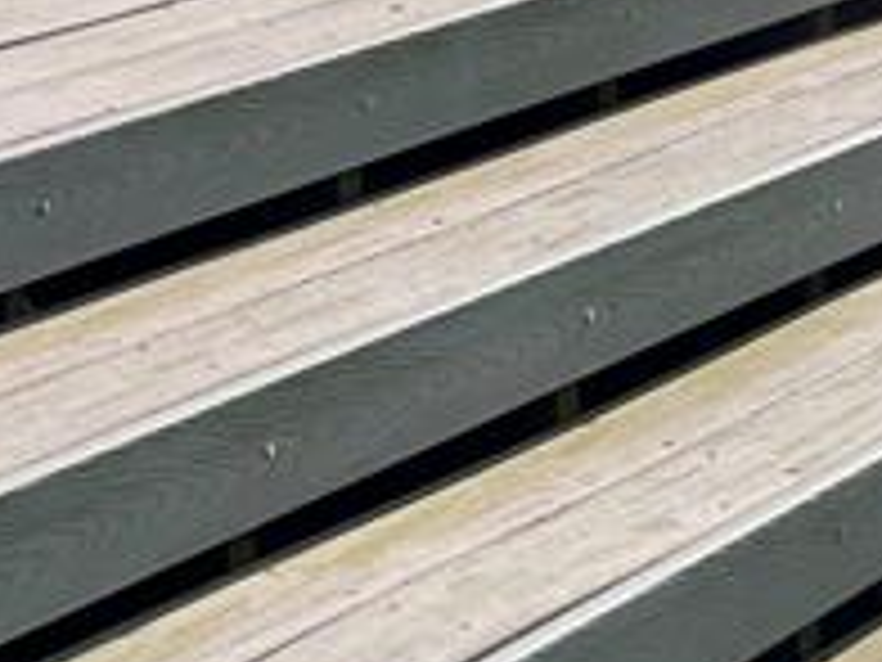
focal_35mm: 136
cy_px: -495
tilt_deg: -4.9
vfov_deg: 10.3
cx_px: -22
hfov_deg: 14.3
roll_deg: +1.1
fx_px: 3465
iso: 50
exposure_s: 1/3356
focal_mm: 5.7
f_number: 1.5
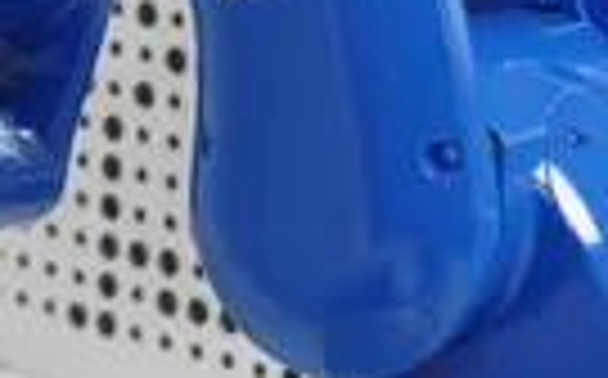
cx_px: -72
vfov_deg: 8.5
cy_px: -148
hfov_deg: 13.6
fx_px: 2499
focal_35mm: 151
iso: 1400
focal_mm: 50
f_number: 4.5
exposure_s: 1/100
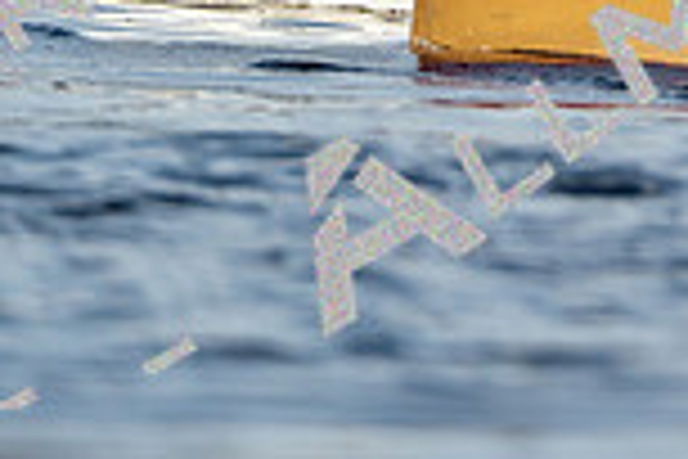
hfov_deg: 0.9
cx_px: 1219
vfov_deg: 0.6
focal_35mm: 2276
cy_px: -362
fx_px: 43493
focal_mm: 600
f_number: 6.3
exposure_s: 1/2000
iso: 800
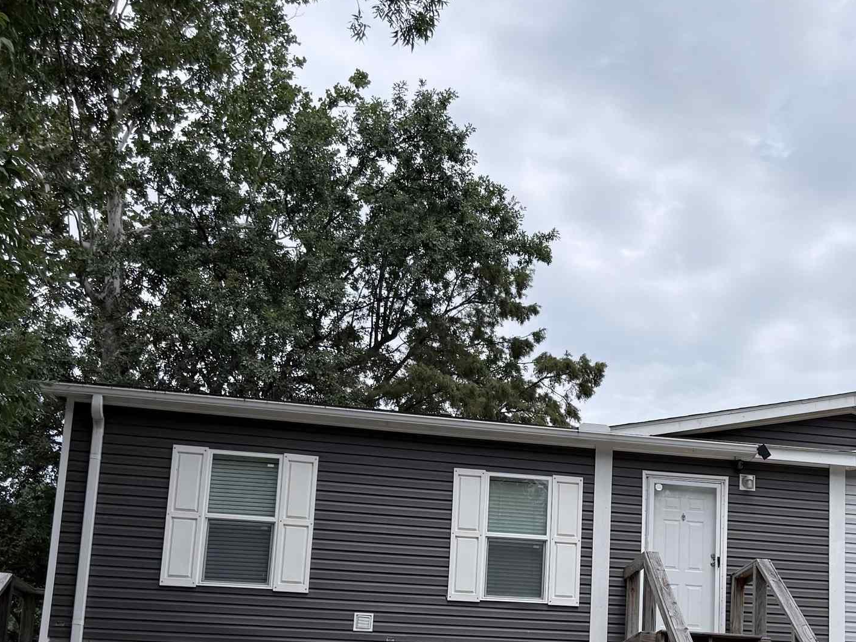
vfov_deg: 27.2
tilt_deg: +10.4
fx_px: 1286
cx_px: 721
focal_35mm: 52
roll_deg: -1.5
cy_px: 558
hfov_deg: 35.3
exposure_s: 1/6173
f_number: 1.78
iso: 80
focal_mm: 6.76
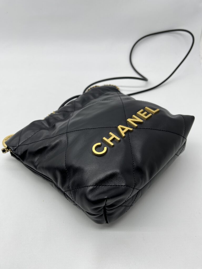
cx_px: 101
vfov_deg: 67.3
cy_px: 134
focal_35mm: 26
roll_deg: -0.4
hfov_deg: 53.1
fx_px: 202
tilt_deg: -40.1
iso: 40
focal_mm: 5.1
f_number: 1.6
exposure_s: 1/152
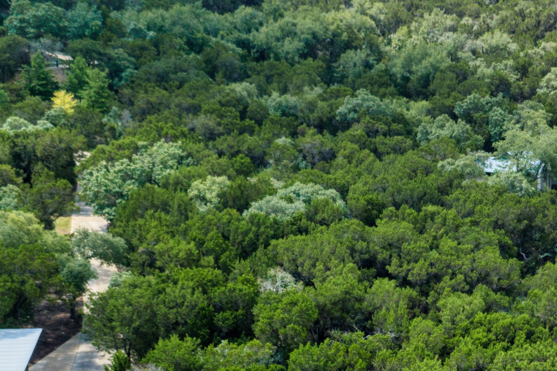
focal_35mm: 64
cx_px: 577
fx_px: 990
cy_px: 347
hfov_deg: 29.1
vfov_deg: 20.7
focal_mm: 8.8
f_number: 4
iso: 100
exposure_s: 1/120
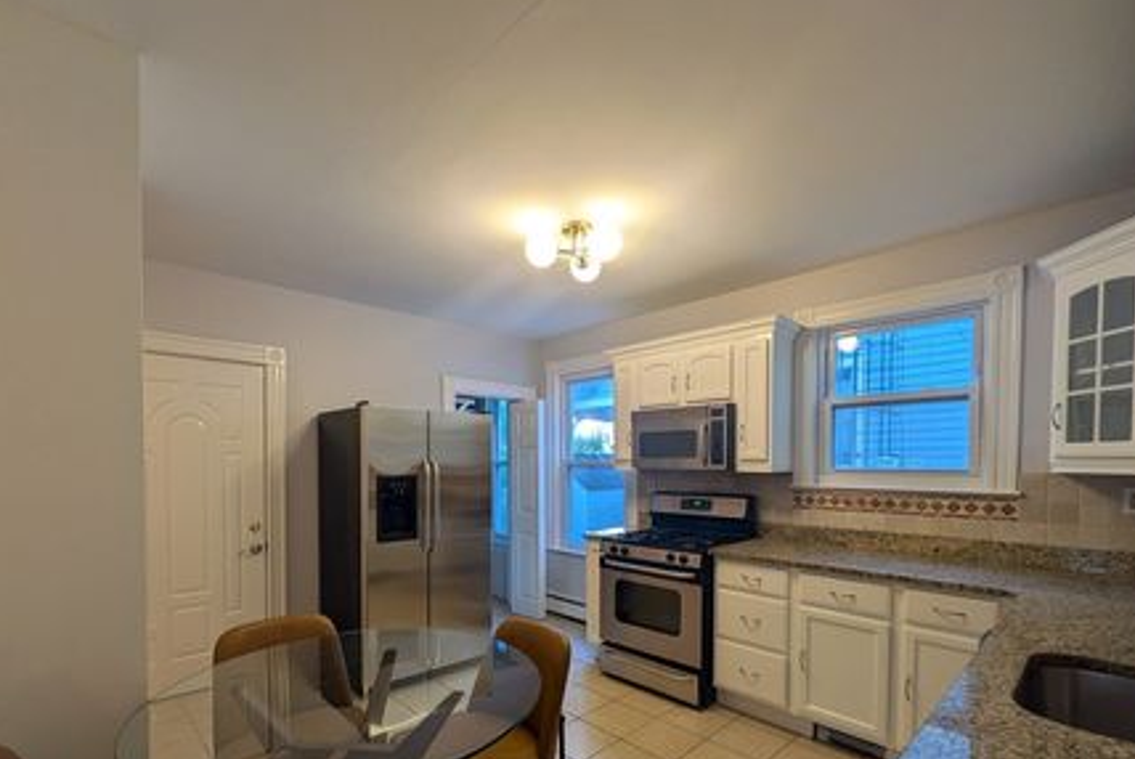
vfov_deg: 69.4
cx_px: 565
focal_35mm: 17
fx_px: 536
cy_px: 476
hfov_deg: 93.2
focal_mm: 1.83
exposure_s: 1/24
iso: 90
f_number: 2.2
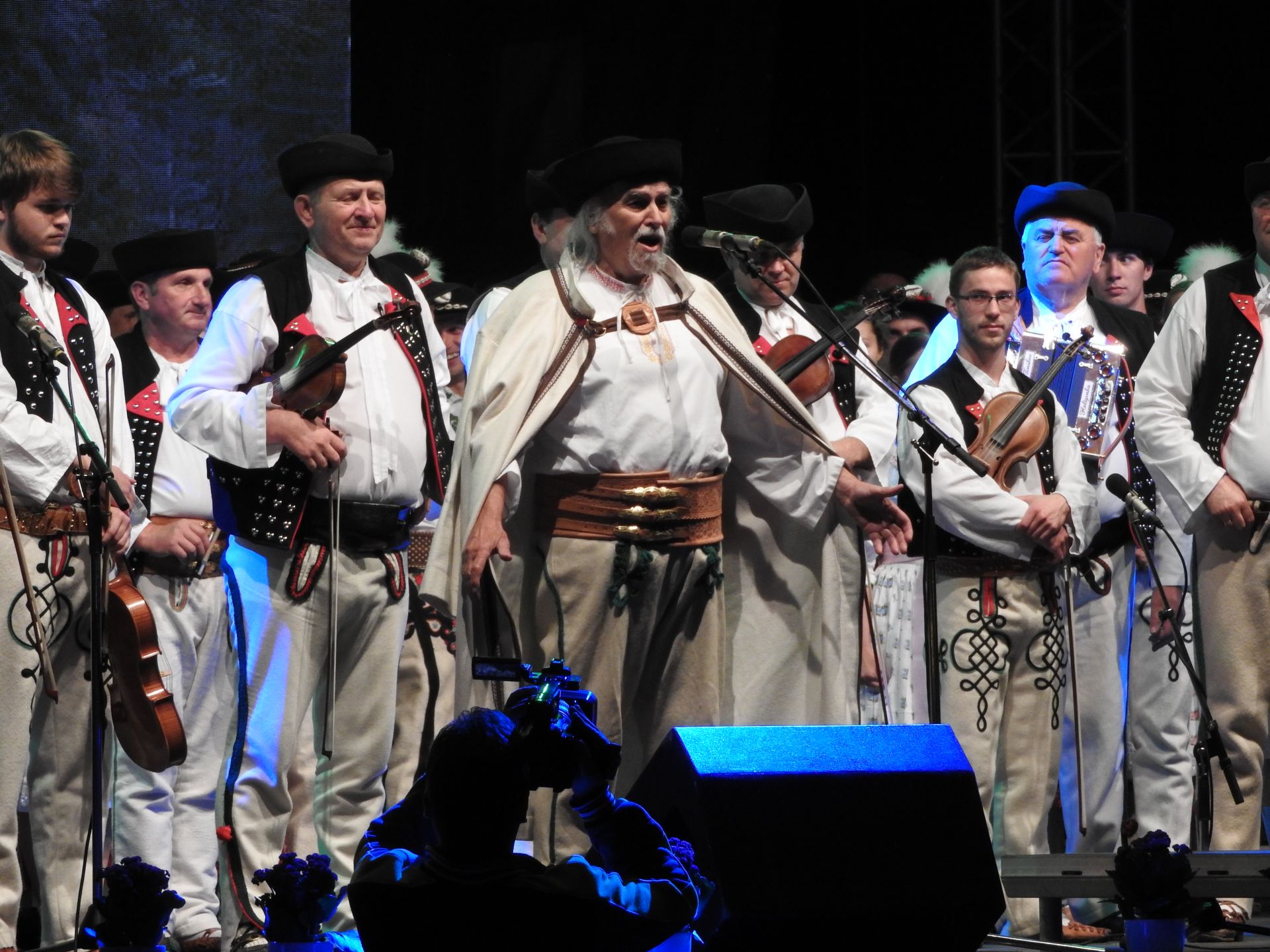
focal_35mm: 250
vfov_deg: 5.9
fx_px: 9172
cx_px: 635
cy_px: 476
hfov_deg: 7.9
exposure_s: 1/40
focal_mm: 44.8
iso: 400
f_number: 5.5
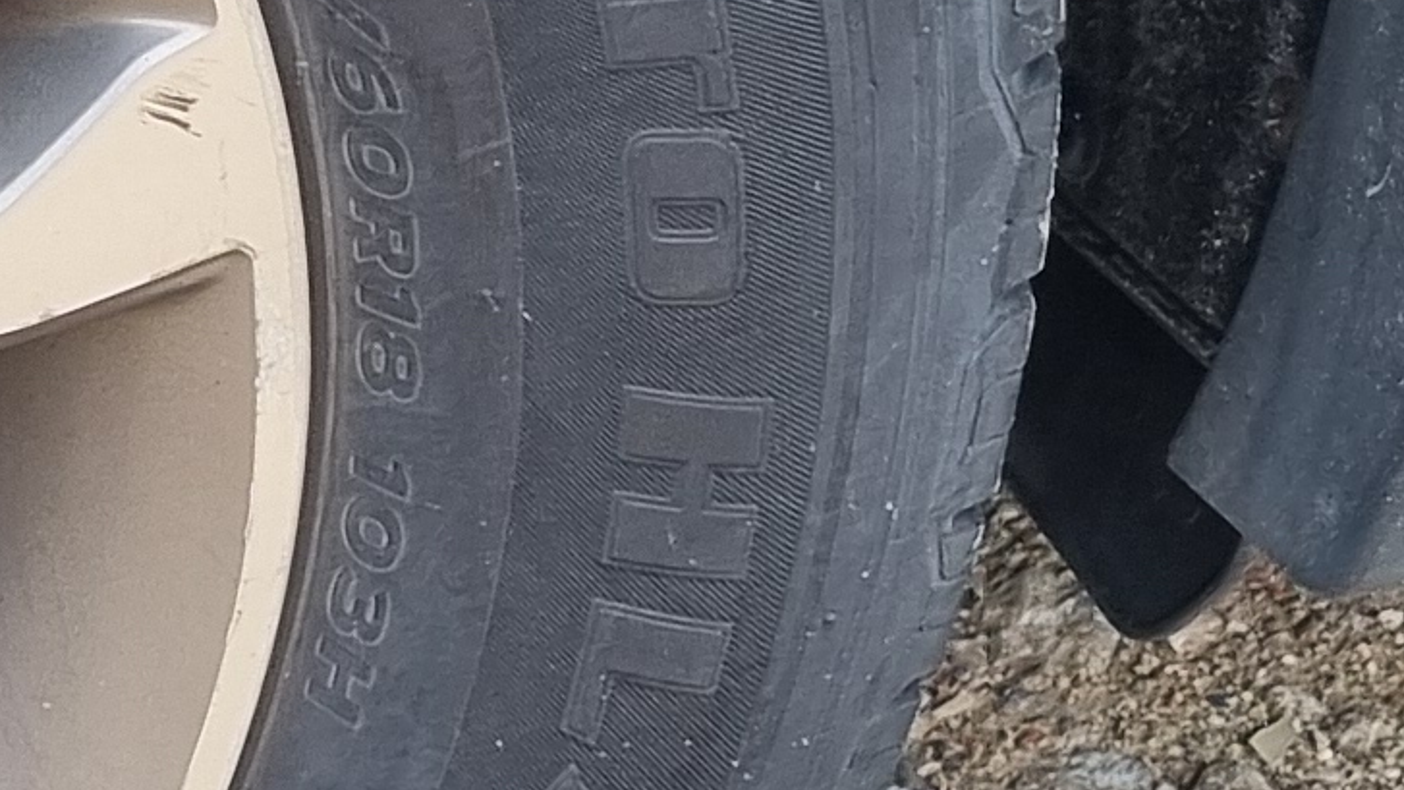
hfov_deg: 12.4
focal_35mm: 157
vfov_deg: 7.7
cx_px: -1240
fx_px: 5845
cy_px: 419
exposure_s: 1/606
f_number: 1.8
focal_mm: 5.4
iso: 50
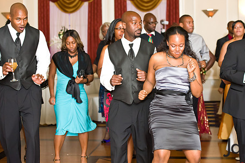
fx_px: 612
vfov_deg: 15.2
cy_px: 70
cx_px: 147
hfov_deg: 22.6
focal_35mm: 90
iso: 3200
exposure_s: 1/125
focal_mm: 70
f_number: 3.2
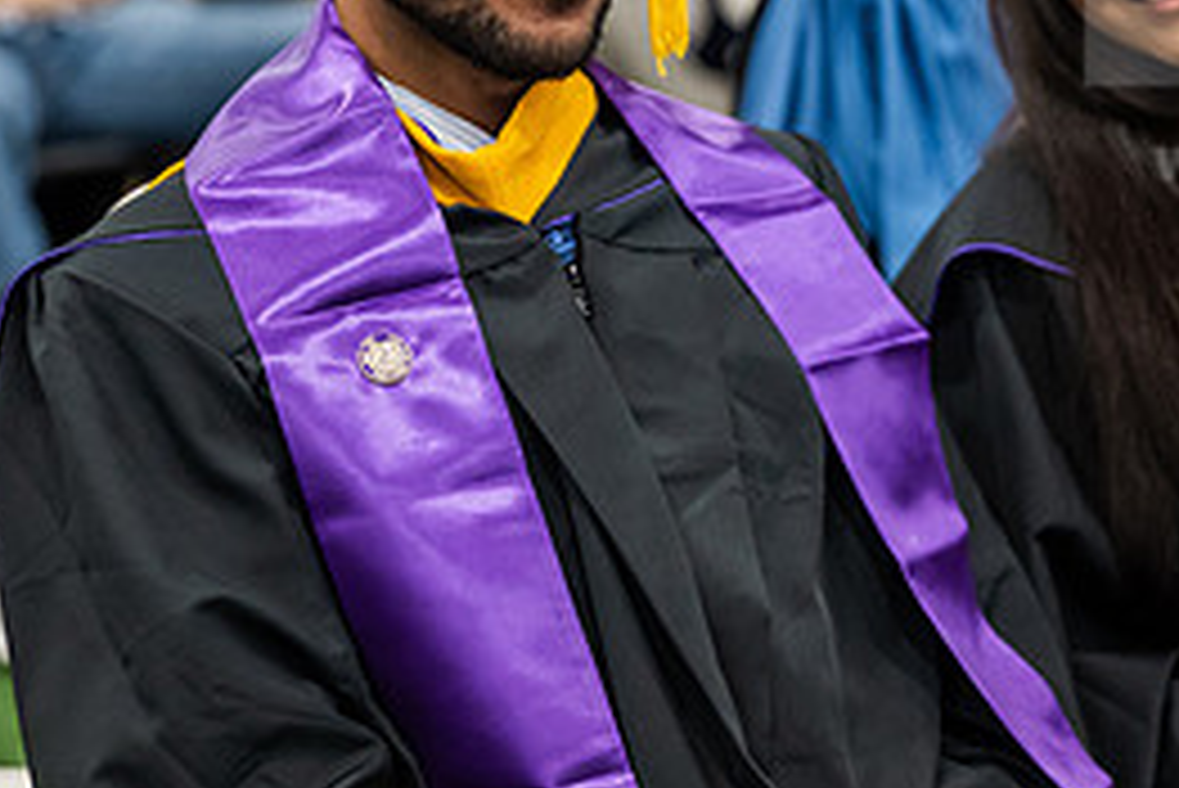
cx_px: 950
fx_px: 5144
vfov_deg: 8.7
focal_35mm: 157
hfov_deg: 13.0
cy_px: 254
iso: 2500
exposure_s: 1/200
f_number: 2.8
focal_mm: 71
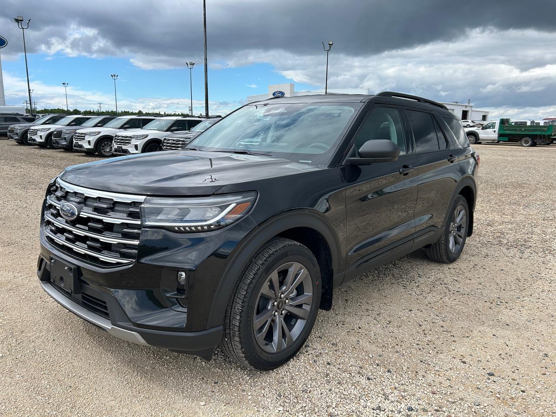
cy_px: 208
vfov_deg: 53.1
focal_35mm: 26
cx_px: 278
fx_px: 418
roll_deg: +0.2
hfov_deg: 67.3
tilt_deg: -11.3
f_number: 1.5
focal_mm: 5.7
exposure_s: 1/2695
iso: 50
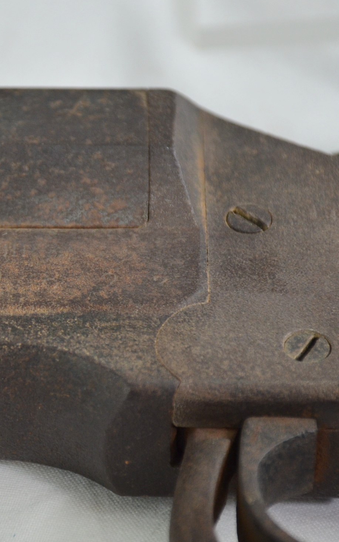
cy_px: 289
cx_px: 30
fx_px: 5112
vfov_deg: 6.1
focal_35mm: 346
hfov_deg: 3.8
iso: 640
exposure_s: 1/250
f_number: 5.6
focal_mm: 135
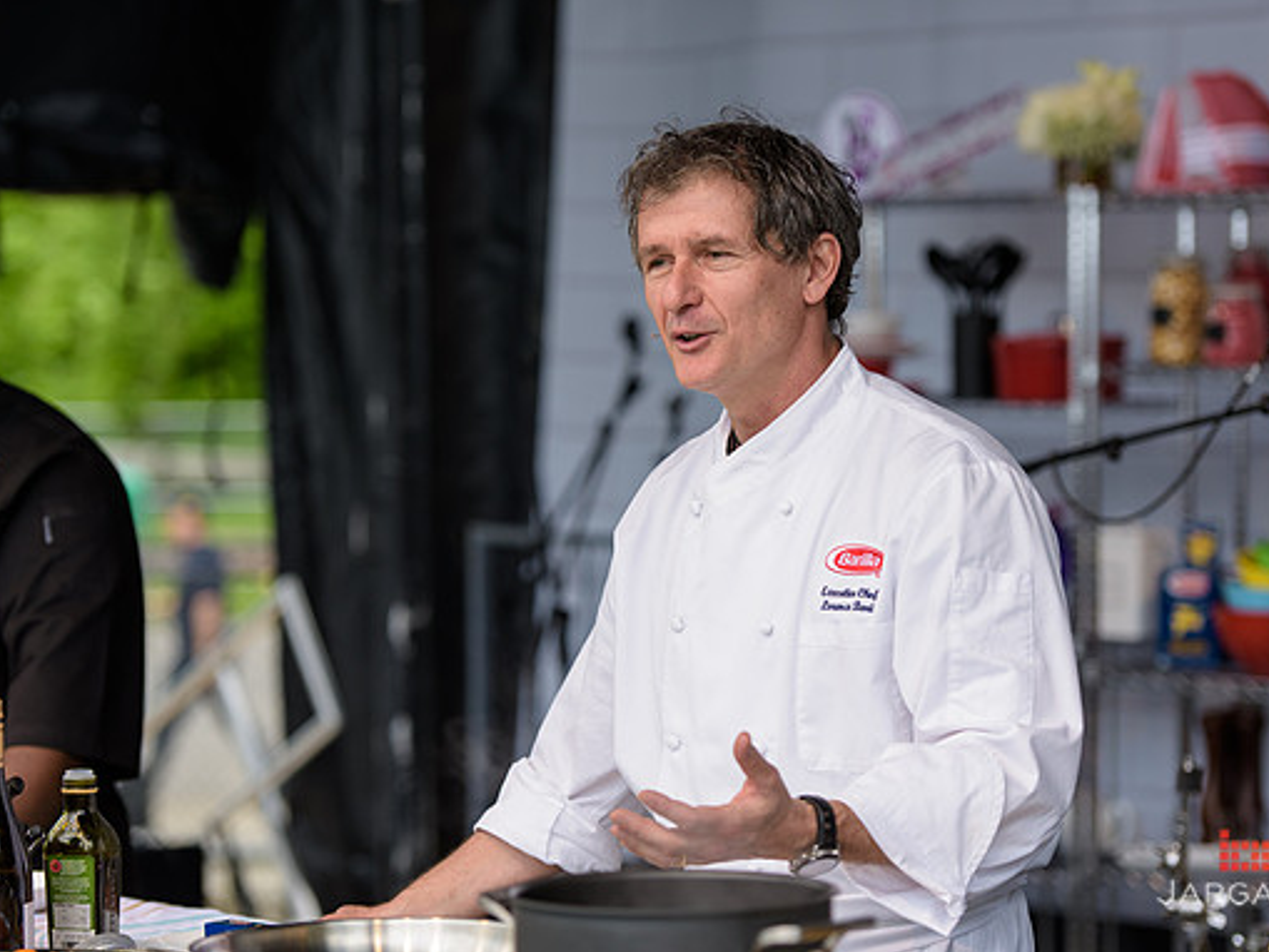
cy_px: 477
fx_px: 4657
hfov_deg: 15.5
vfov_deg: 11.7
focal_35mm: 127
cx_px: 673
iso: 250
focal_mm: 116
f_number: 3.2
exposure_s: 1/1250
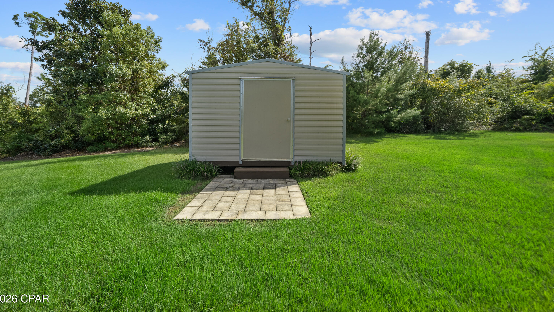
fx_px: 191
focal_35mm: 13
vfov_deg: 77.5
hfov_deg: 110.8
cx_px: 271
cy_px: 125
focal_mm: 12
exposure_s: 1/160
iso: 250
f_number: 7.1
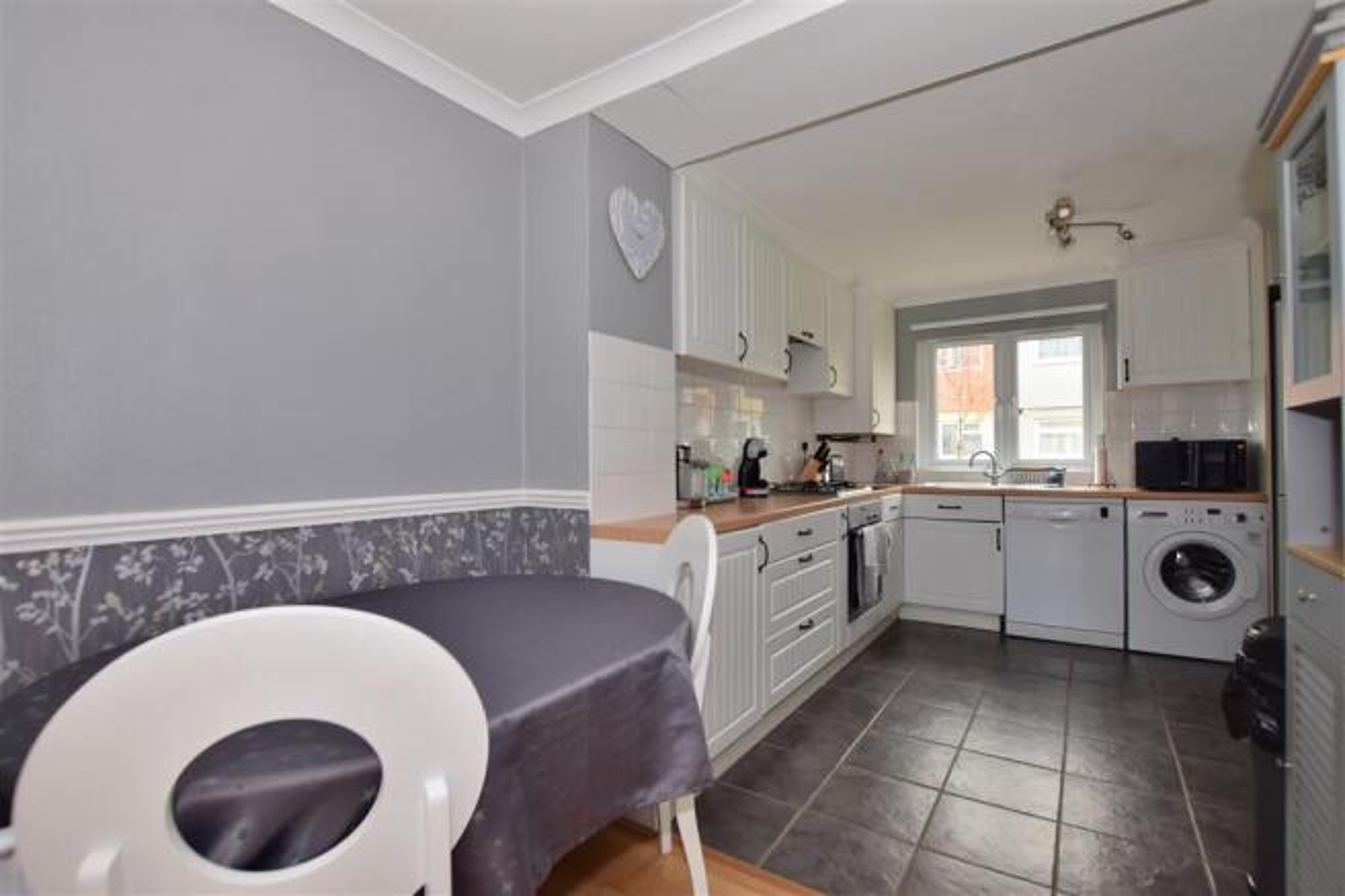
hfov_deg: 100.4
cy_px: 448
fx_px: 560
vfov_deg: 77.3
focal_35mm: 15
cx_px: 672
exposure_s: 1/100
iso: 400
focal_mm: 10
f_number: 6.3
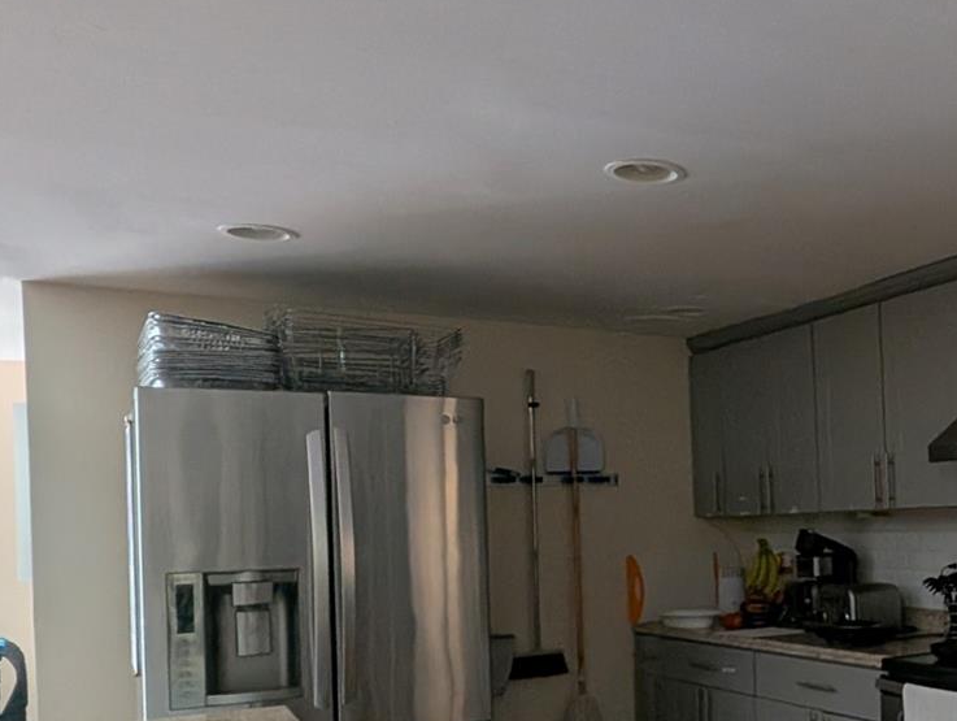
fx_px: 997
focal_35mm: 36
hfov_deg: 43.7
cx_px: 963
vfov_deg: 38.9
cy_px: 524
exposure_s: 1/60
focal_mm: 1.95
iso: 190
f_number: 2.2
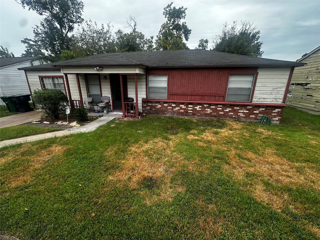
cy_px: 120
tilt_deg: -15.5
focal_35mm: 14
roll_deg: +0.1
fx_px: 129
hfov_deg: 102.1
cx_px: 160
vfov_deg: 85.7
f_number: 2.2
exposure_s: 1/418
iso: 40
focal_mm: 2.22
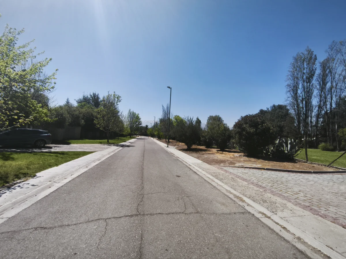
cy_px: 130
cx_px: 173
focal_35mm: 15
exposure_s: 1/1832
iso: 50
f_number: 2.2
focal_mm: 1.91
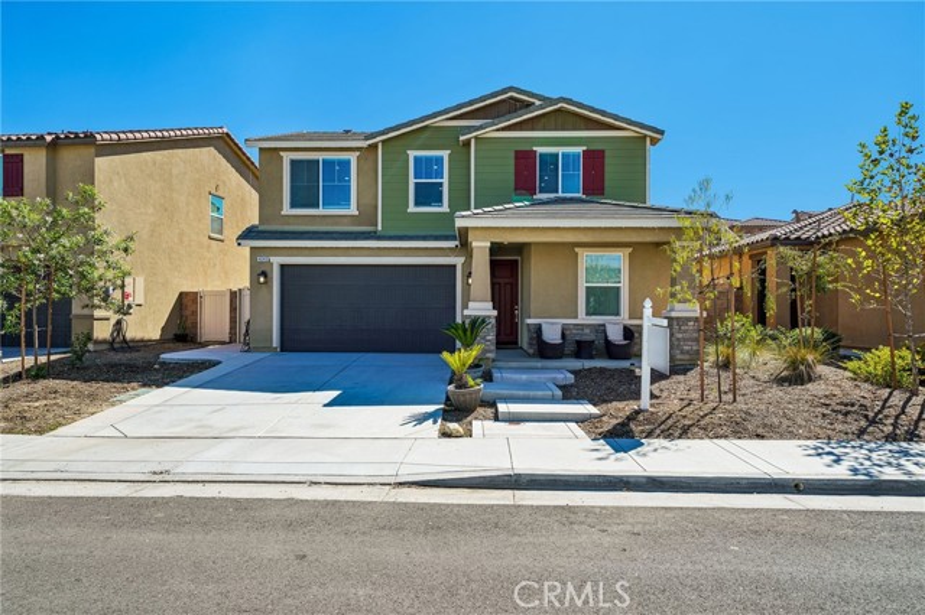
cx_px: 462
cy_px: 308
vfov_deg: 53.1
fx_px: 616
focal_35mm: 24
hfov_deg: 73.8
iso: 100
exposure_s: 1/160
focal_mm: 24
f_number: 8
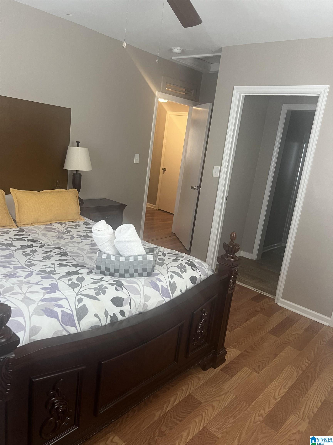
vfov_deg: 67.3
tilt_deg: -13.8
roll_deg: -7.5
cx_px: 166
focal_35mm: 26
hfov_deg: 53.1
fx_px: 333
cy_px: 222
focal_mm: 5.7
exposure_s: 1/60
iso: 320
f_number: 1.5
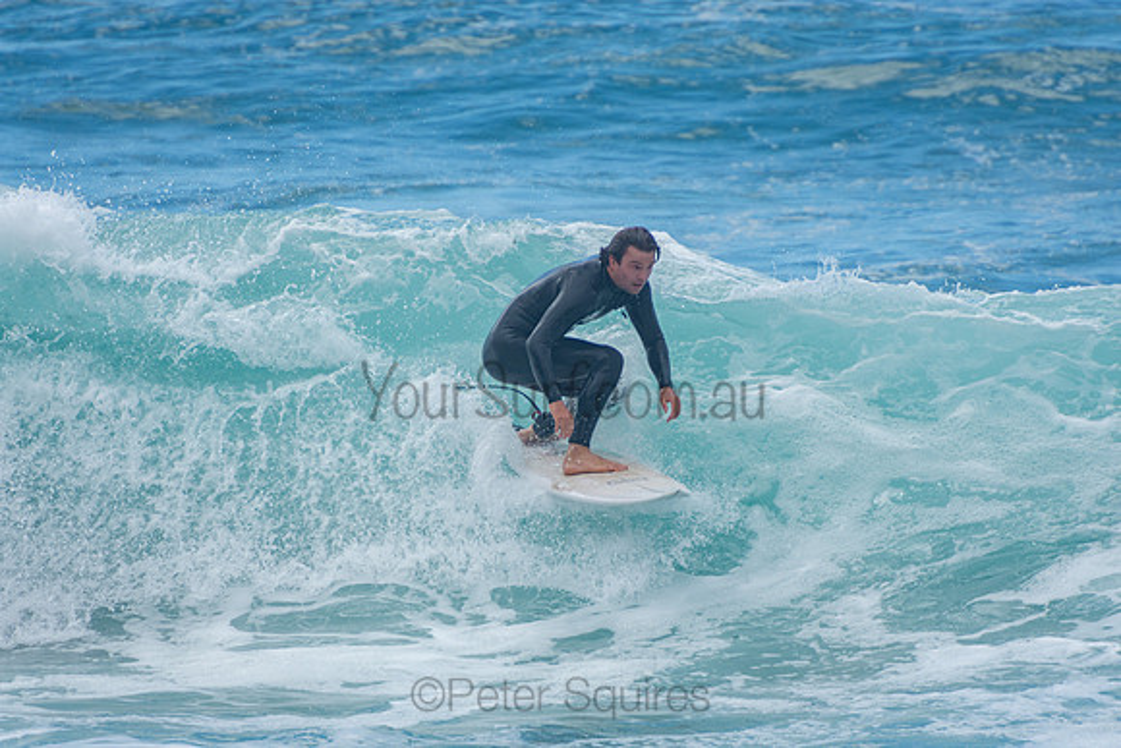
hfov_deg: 3.4
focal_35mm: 600
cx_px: 560
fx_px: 18687
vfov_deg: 2.3
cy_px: 374
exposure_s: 1/1250
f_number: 5.6
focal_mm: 400
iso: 250
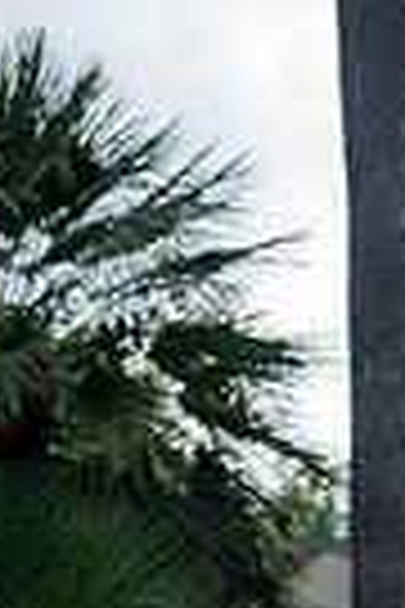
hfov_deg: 13.7
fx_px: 1687
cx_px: 176
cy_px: 1004
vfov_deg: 17.5
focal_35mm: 100
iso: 125
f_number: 2.8
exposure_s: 1/1000
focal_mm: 20
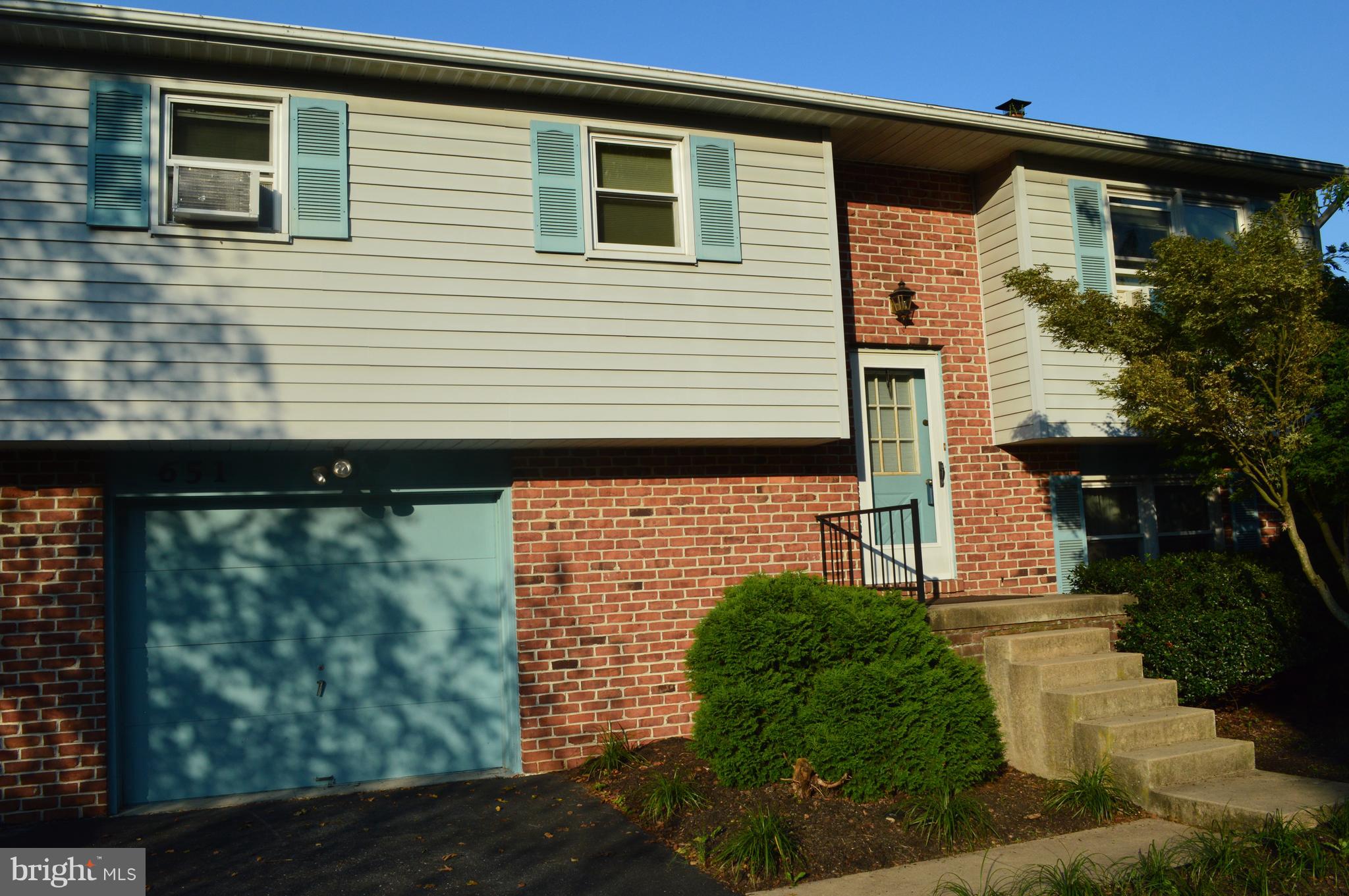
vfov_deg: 43.5
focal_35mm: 30
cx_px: 674
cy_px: 448
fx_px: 1123
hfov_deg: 62.0
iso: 400
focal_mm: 20
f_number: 11
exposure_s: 1/500
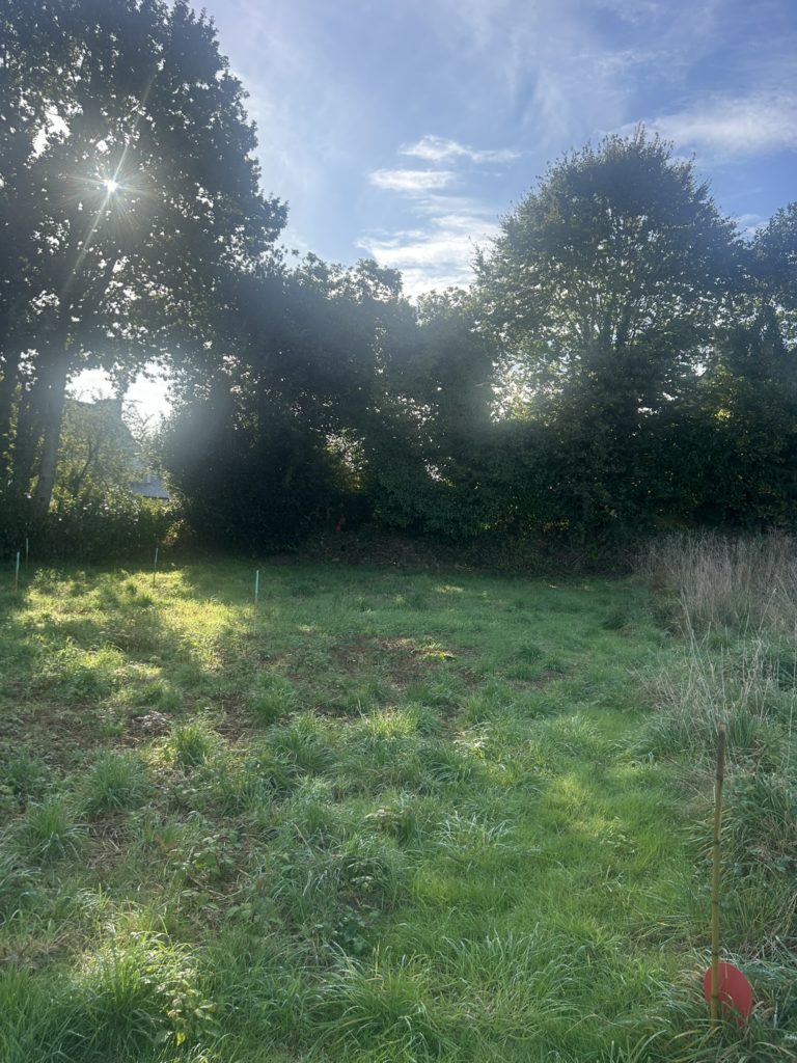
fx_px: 798
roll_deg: -4.1
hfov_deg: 53.1
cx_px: 398
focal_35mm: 26
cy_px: 532
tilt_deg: +1.3
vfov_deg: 67.3
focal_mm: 5.7
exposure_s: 1/1621
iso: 50
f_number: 1.5
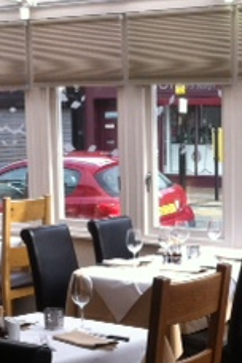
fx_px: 1028
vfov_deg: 19.8
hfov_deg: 13.3
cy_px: 298
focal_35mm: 102
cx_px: 215
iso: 80
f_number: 2.8
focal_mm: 3.85
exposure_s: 1/212
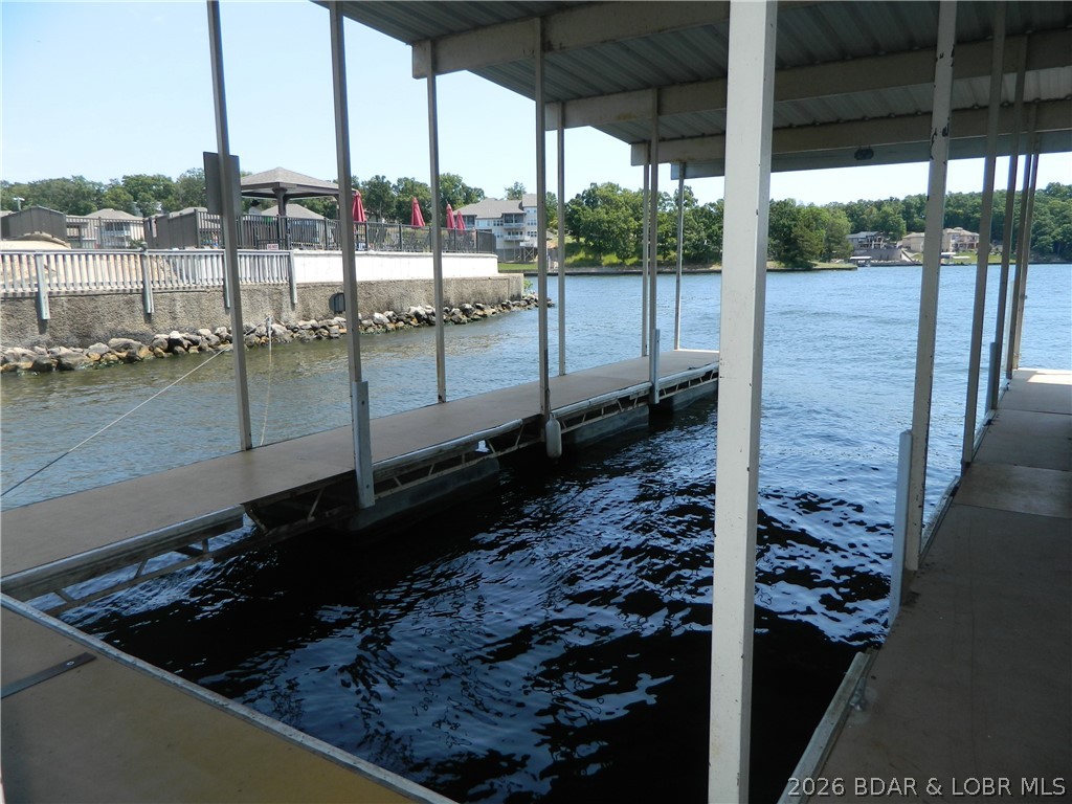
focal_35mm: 25
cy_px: 402
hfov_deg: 69.4
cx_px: 536
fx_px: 774
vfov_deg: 54.9
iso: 80
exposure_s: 1/500
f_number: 3.1
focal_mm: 4.5
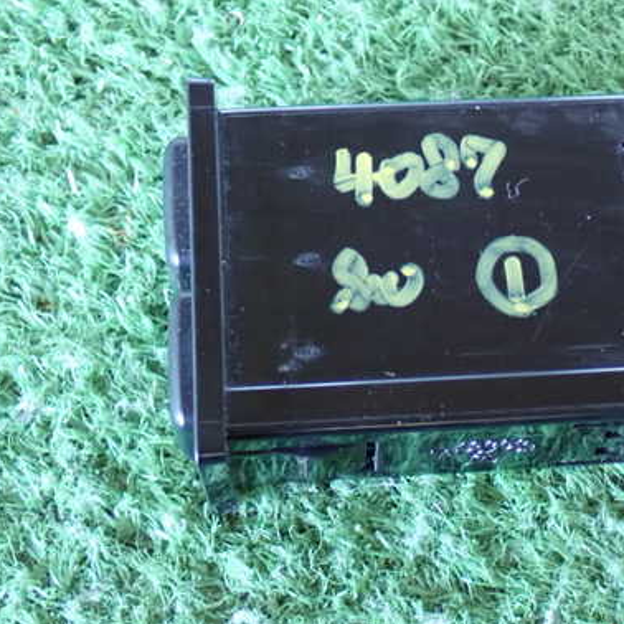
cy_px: 291
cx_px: 489
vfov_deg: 19.9
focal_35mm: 87
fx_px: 1774
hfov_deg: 19.8
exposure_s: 1/15
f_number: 3.6
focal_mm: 11.09
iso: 1250
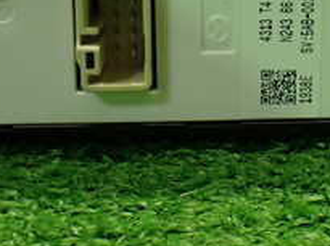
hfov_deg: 22.3
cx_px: 174
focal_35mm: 88
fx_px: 837
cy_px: 35
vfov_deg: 16.6
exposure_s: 1/125
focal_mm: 5.4
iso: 400
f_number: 2.3
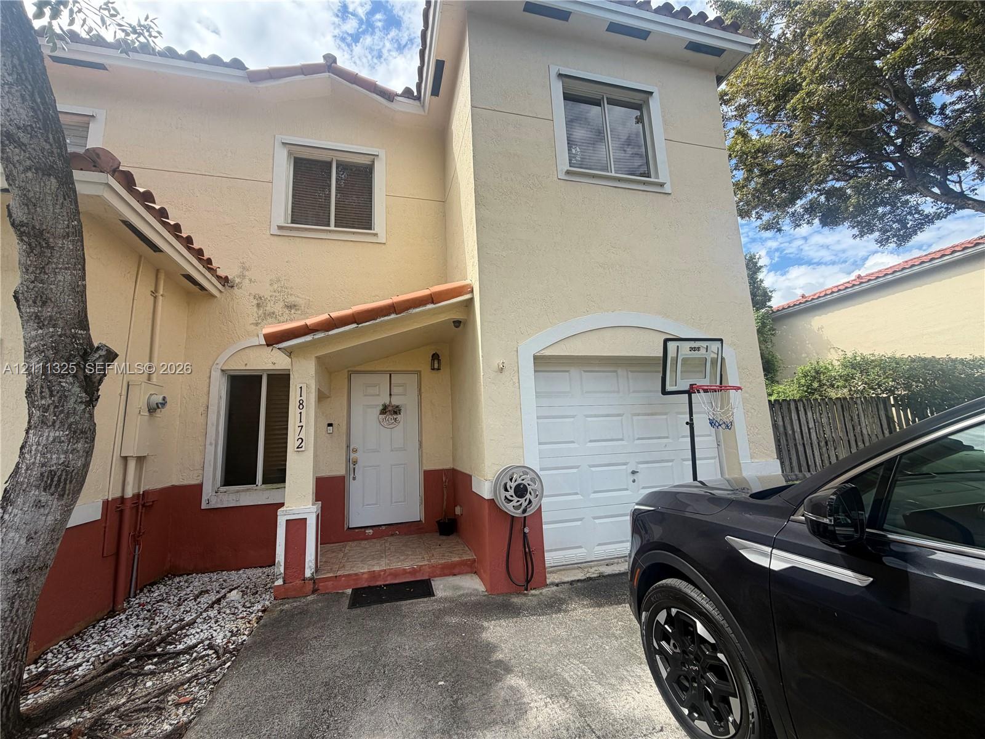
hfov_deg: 102.1
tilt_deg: +8.4
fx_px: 398
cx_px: 492
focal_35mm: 14
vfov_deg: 85.7
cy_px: 370
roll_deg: +3.1
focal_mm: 2.22
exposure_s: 1/545
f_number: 2.2
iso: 40
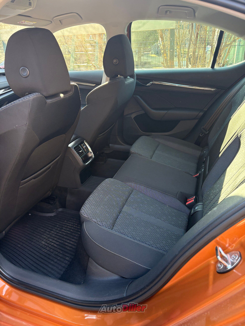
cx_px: 122
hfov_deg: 53.1
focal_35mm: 26
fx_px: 245
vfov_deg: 67.3
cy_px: 163
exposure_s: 1/88
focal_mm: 5.96
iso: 125
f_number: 1.6
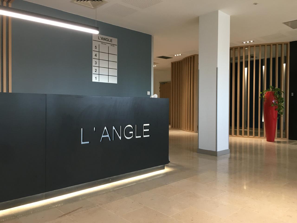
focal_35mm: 29
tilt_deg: +0.4
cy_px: 112
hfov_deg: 61.7
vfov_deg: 48.2
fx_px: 249
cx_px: 148
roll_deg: +0.0
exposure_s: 1/33
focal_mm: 4.15
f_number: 2.2
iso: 50
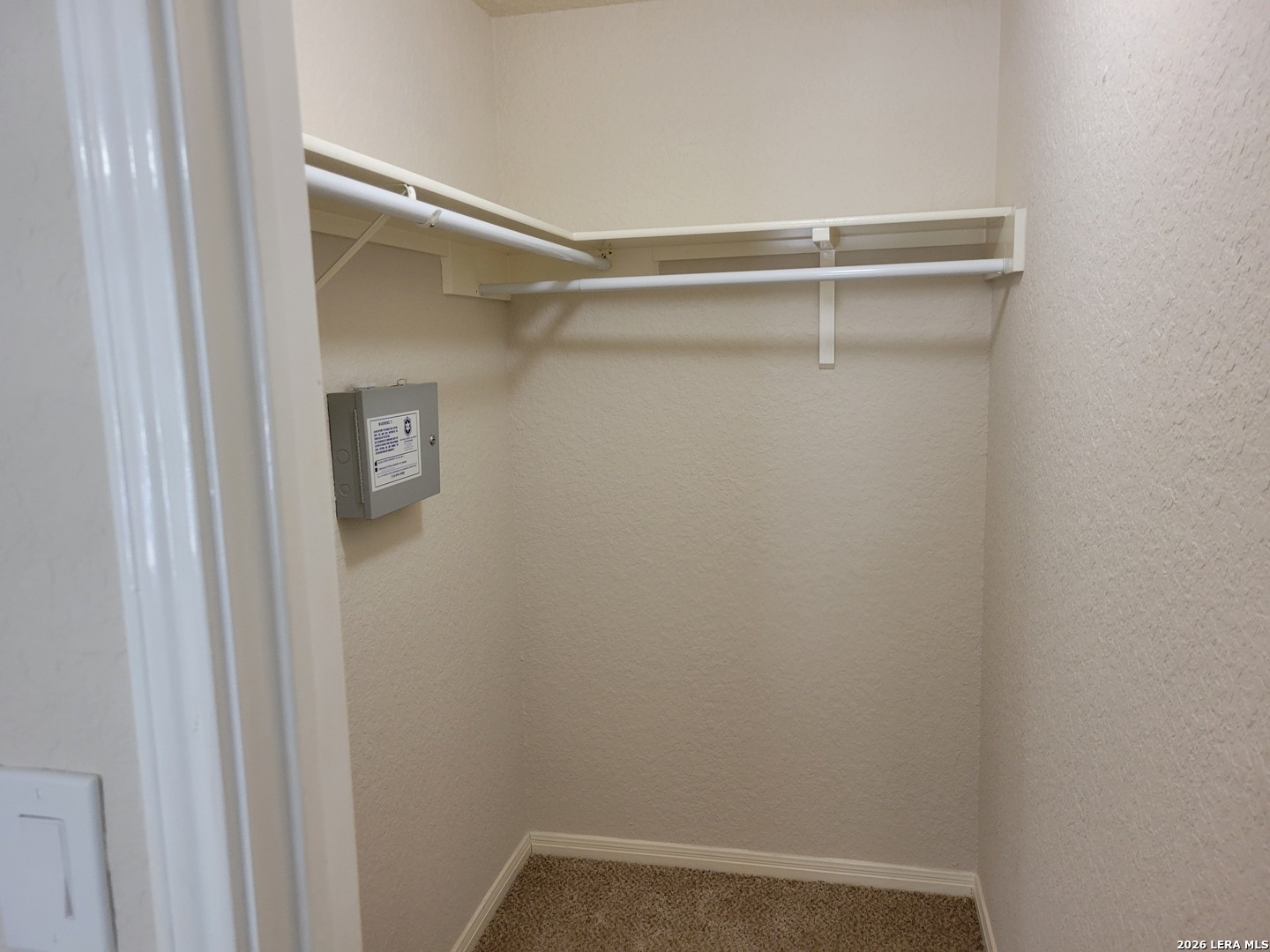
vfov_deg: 53.1
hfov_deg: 67.3
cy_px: 476
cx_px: 635
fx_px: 954
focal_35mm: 26
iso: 200
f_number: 1.8
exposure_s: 1/60
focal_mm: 5.4
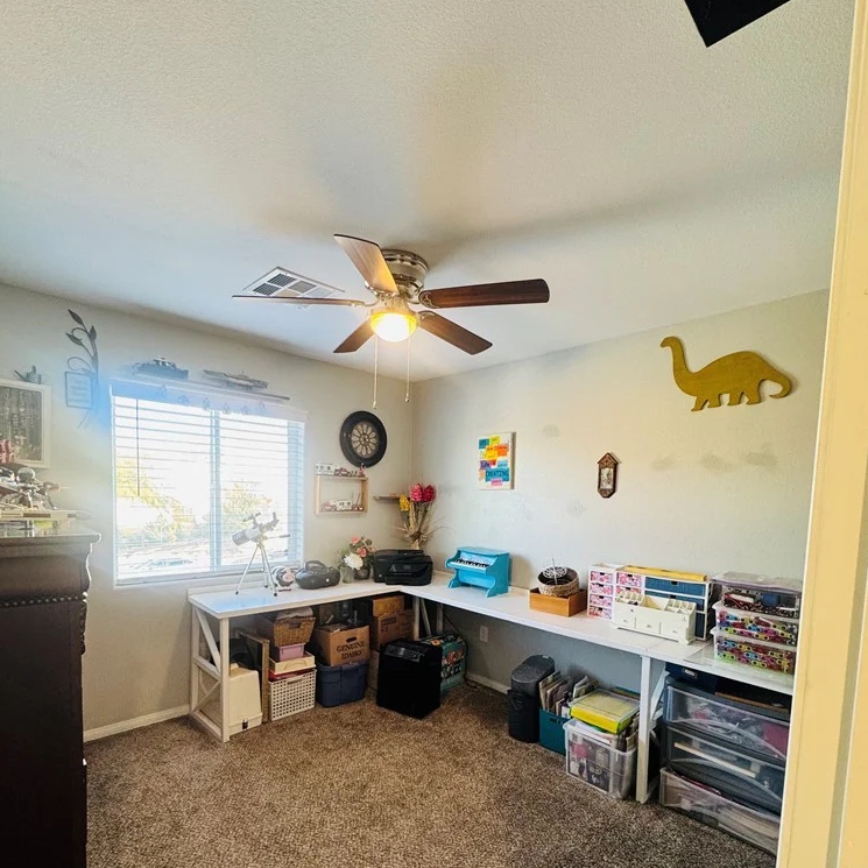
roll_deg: -2.0
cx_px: 425
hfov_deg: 84.0
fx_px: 482
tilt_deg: -4.3
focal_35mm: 17
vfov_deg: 82.8
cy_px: 529
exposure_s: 1/60
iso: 200
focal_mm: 2.22
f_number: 2.2
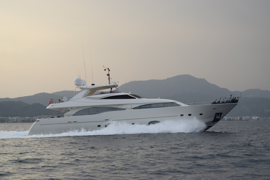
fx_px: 619
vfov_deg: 16.6
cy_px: 90
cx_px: 135
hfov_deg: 24.6
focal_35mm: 82
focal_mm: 55
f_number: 8
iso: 220
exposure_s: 1/250
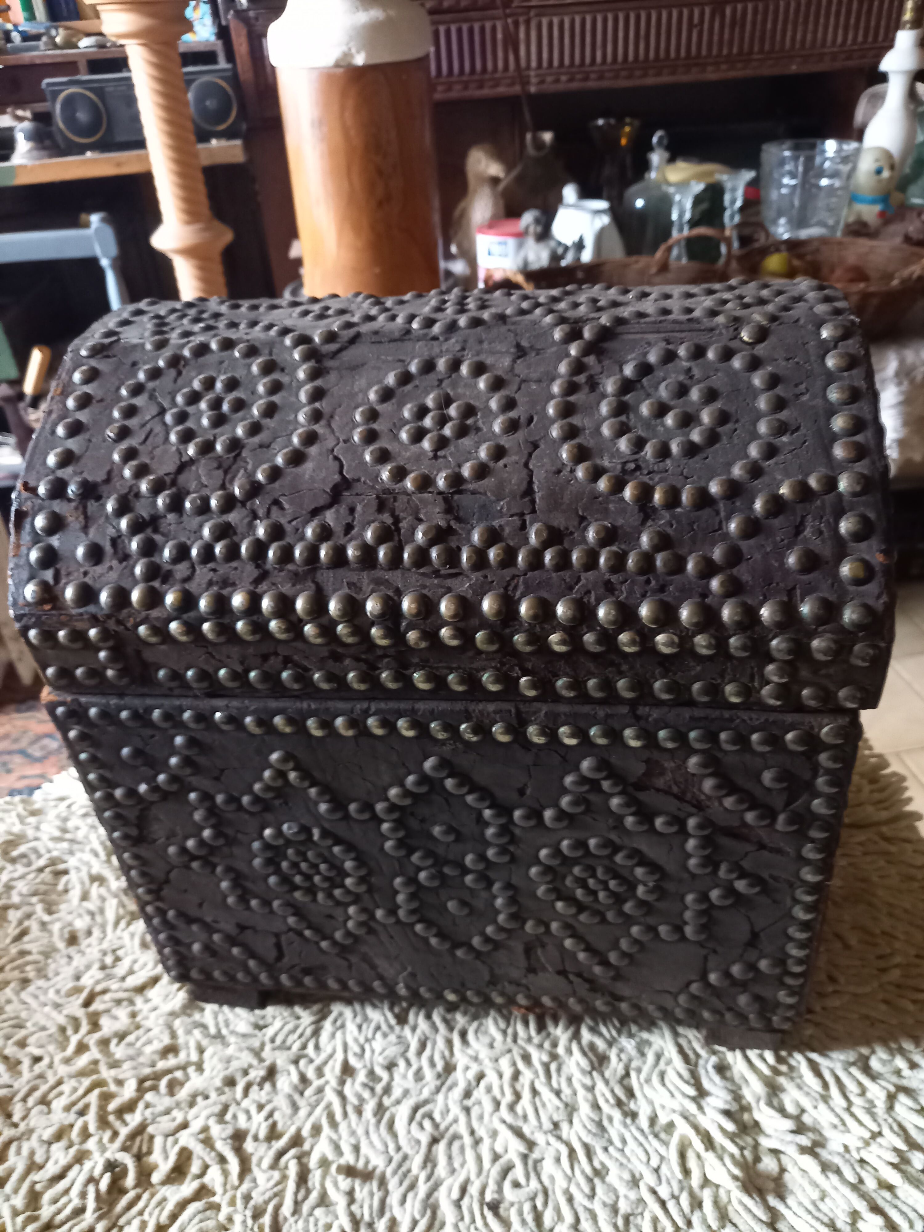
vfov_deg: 69.4
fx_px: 890
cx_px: 462
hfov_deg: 54.9
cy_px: 616
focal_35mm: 25
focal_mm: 4.65
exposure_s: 1/20
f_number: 1.8
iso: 1000
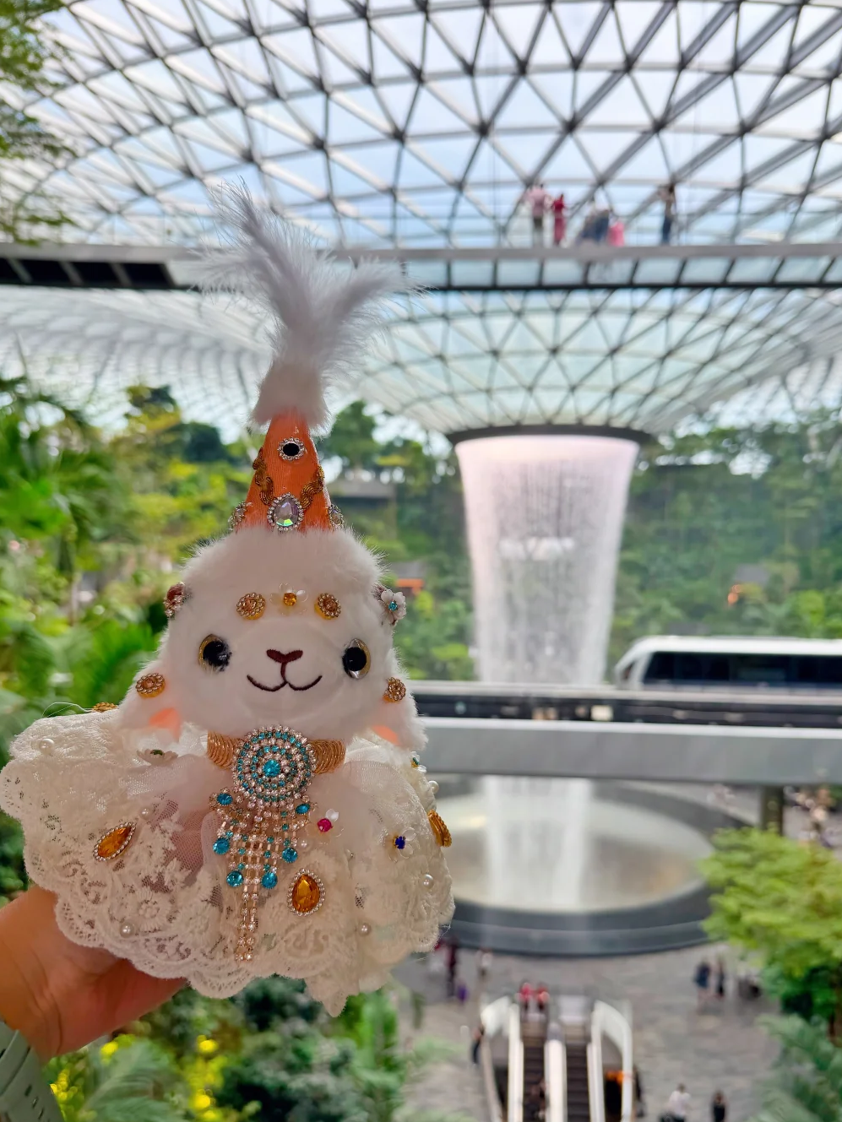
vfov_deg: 67.3
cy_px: 586
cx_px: 446
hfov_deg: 53.0
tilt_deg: -2.2
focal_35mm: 26
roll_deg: -0.9
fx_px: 843
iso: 80
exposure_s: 1/1005
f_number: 1.78
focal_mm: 6.76
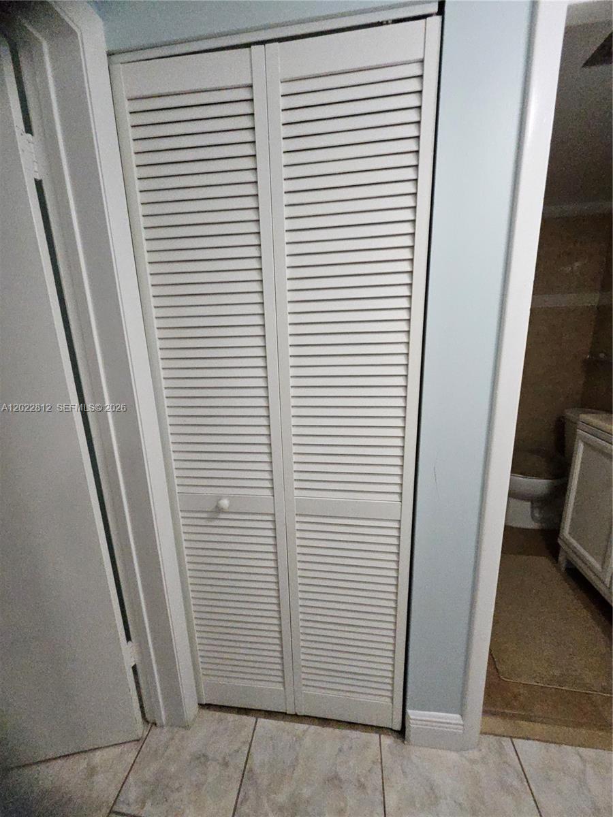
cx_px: 306
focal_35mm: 13
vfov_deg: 106.2
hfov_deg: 89.9
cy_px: 408
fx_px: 307
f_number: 2.2
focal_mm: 1.74
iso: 400
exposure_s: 1/60
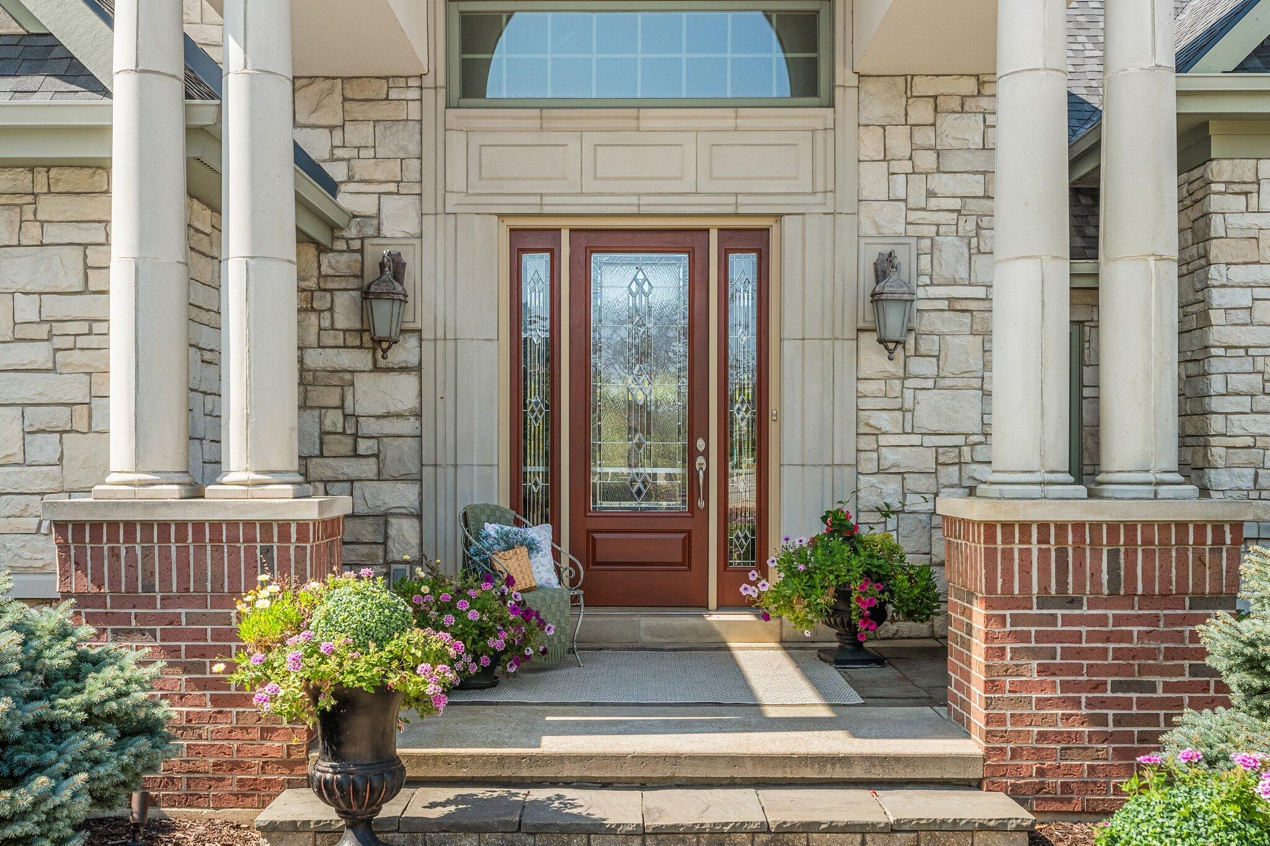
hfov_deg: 53.1
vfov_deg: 36.9
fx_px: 1270
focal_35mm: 36
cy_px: 423
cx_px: 635
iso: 640
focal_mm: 24
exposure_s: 1/125
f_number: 8
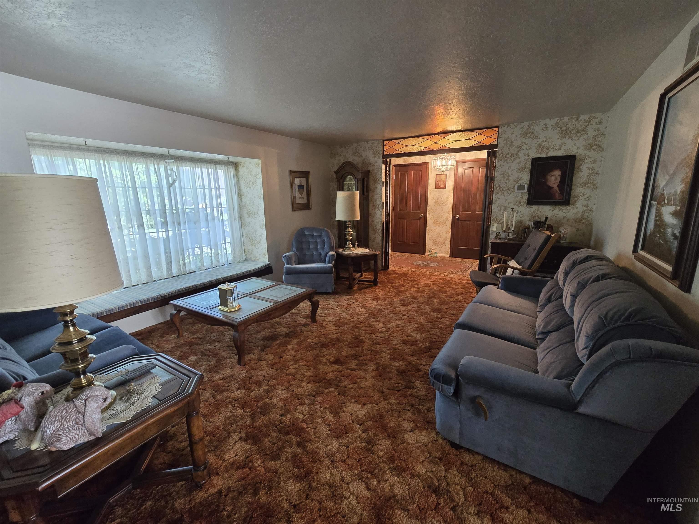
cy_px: 262
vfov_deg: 89.9
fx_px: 263
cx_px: 350
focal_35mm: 13
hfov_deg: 106.2
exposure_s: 1/60
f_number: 2.2
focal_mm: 2.2
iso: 640
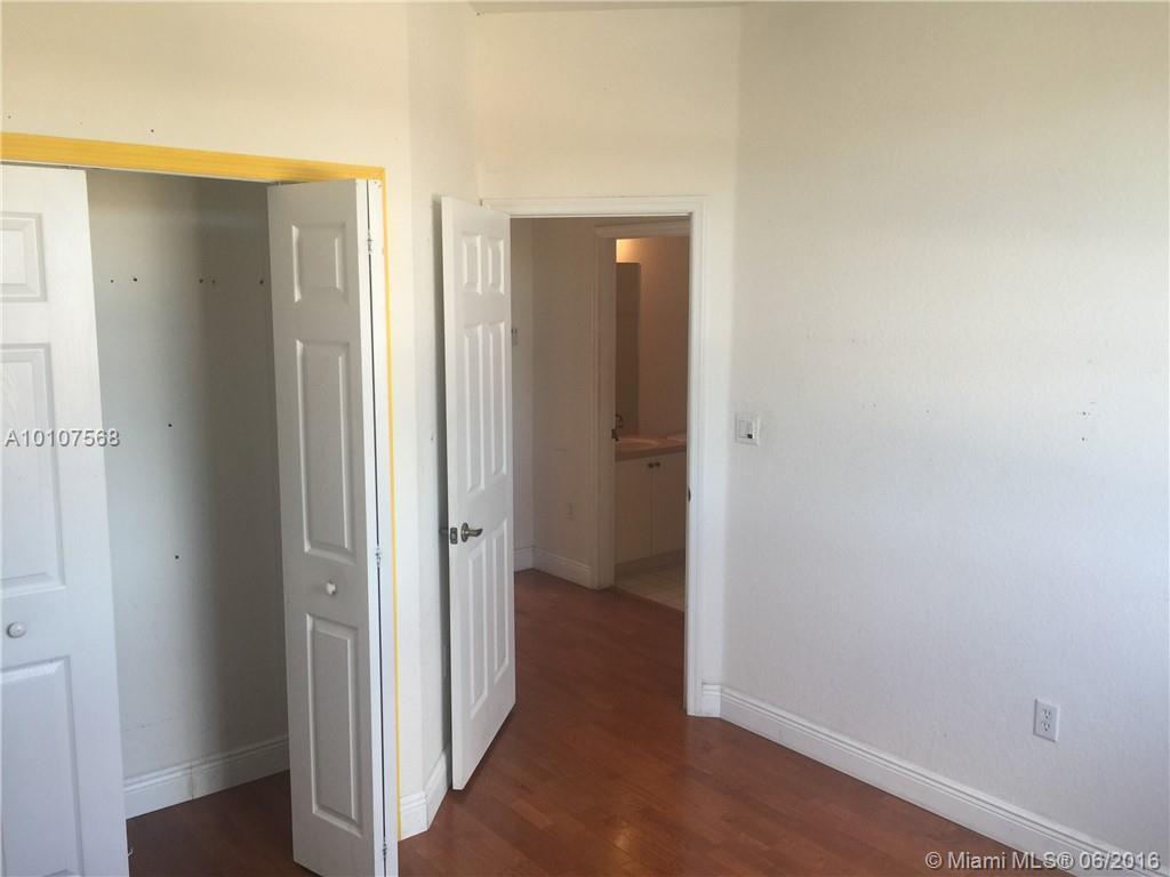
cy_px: 438
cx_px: 585
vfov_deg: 48.2
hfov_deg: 61.7
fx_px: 980
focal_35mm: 29
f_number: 2.2
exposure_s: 1/60
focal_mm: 4.15
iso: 40
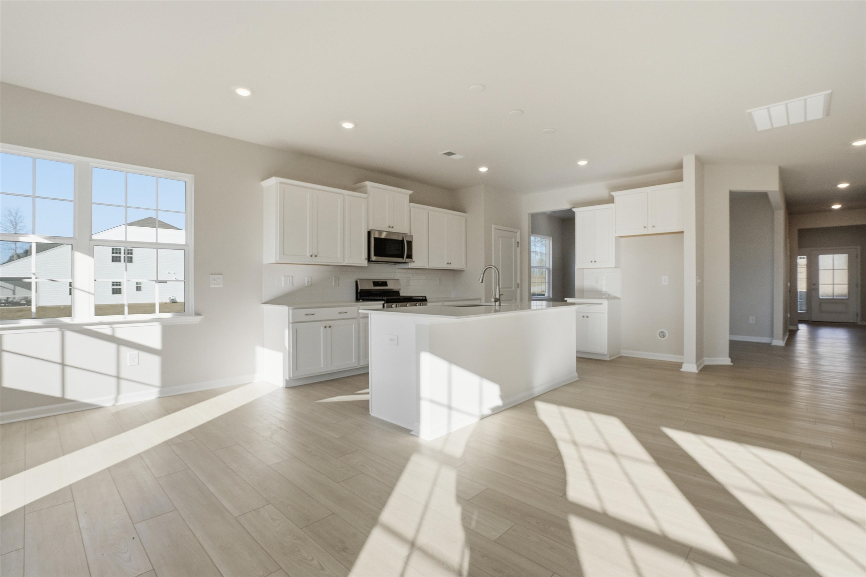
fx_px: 385
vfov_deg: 73.7
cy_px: 288
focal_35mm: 16
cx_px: 433
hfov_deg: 96.7
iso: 160
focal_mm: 16
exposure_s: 1/1000
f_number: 11
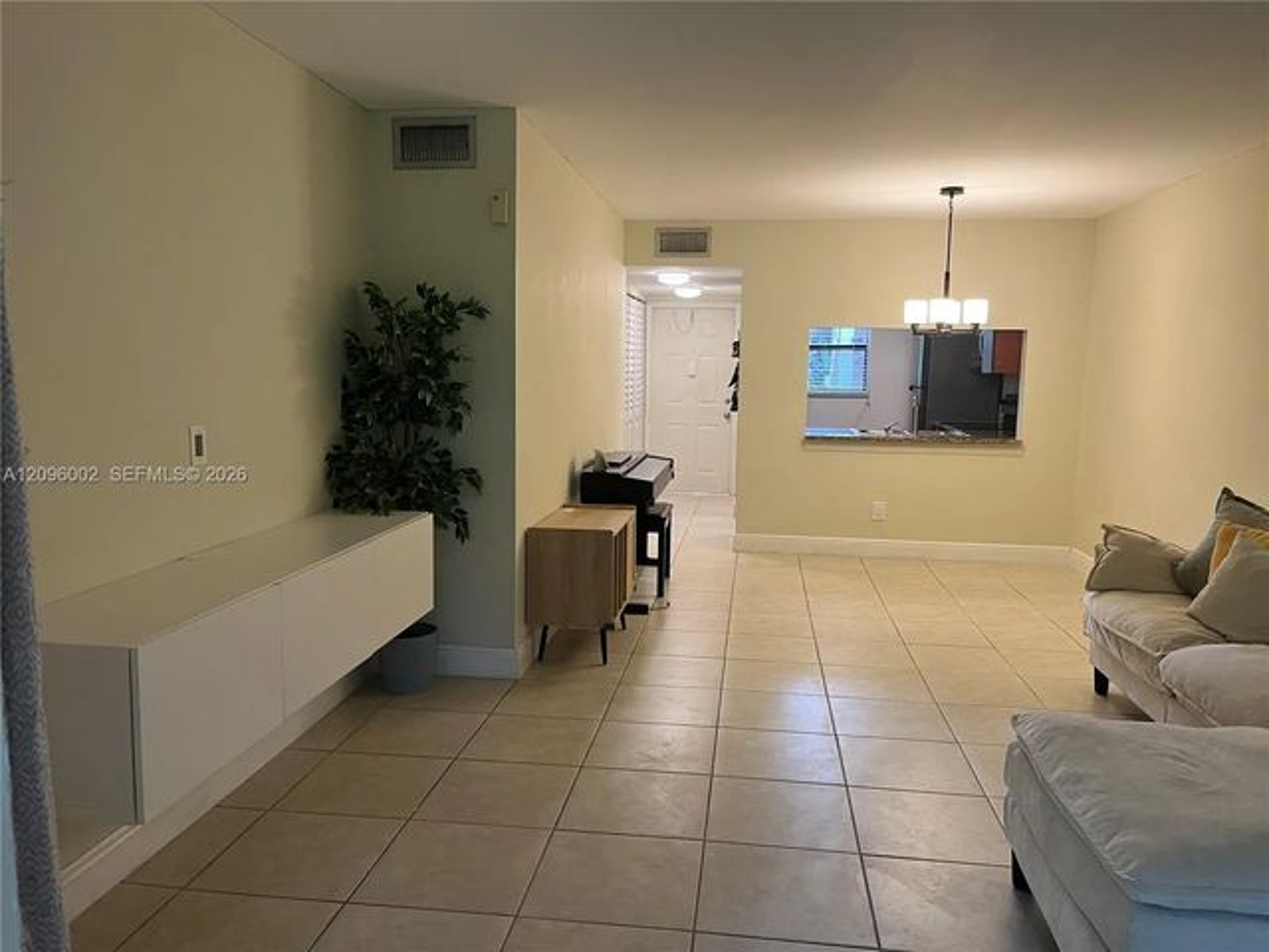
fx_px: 953
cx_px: 634
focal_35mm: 26
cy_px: 476
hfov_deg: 67.3
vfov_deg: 53.1
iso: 100
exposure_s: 1/60
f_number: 1.6
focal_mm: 5.1
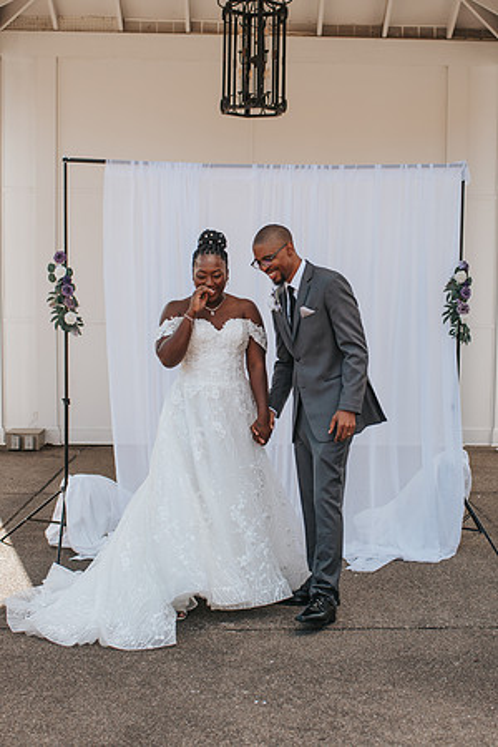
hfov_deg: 25.5
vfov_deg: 37.6
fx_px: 1097
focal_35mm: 53
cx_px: 293
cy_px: 373
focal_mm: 35
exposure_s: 1/1250
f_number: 2.8
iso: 100
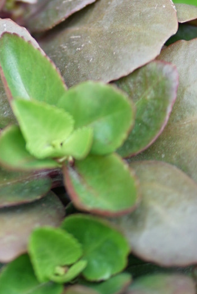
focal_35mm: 260
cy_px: -28
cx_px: -37
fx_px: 2130
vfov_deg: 7.9
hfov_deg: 5.3
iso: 50
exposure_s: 1/80
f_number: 2
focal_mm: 85
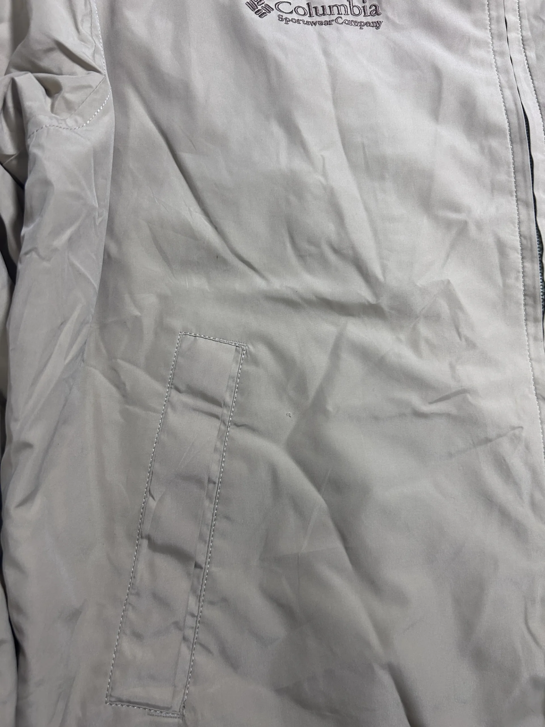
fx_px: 546
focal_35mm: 26
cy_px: 364
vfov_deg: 67.3
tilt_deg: -57.0
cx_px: 272
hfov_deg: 53.1
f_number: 1.5
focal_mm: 5.7
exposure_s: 1/50
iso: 125
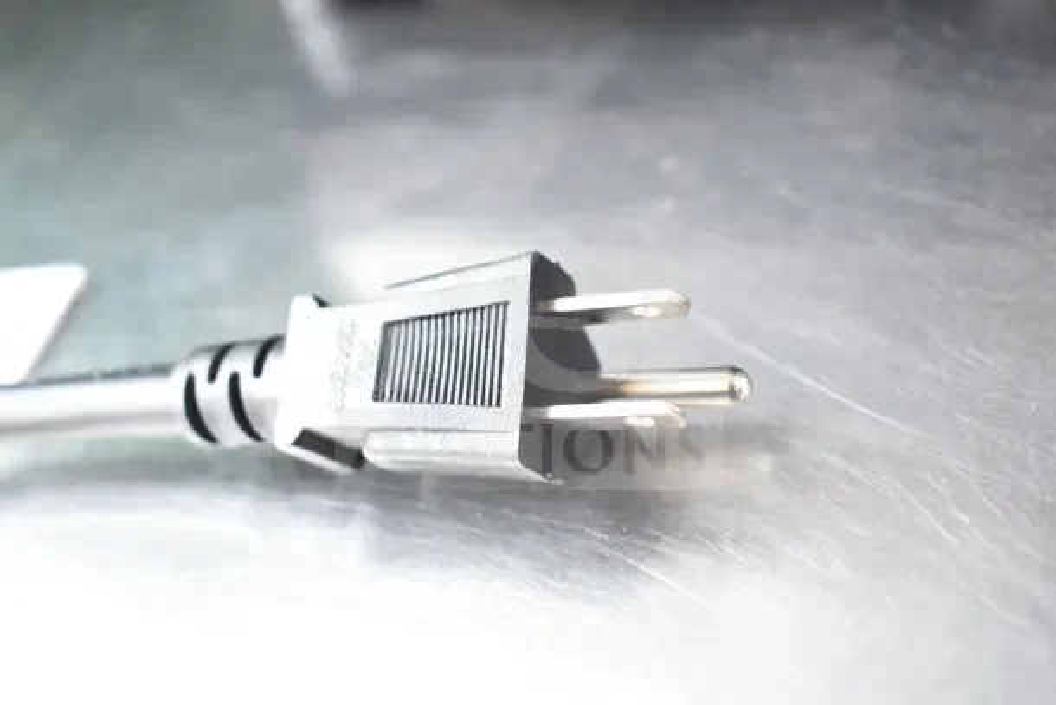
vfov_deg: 26.5
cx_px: 528
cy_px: 352
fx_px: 1496
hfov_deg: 38.9
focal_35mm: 51
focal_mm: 34
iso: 400
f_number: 4.5
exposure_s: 1/50
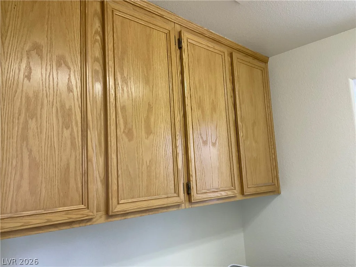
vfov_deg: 48.2
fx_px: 298
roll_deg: +3.4
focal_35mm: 29
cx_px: 178
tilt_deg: +6.3
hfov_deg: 61.7
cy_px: 134
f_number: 1.8
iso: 50
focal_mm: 3
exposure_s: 1/60
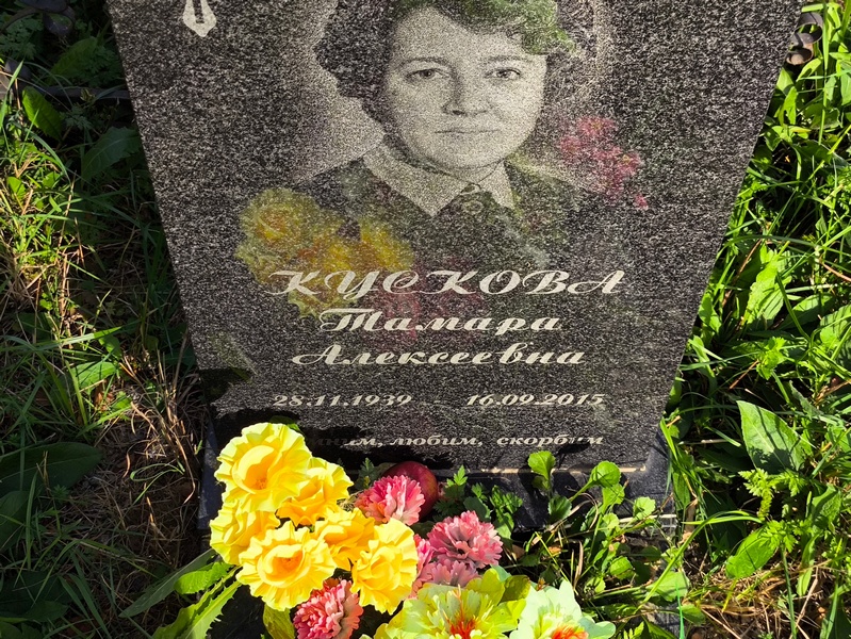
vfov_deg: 29.1
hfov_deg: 38.2
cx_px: 426
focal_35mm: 50
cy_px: 320
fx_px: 1230
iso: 50
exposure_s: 1/1272
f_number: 1.7
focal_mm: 4.71
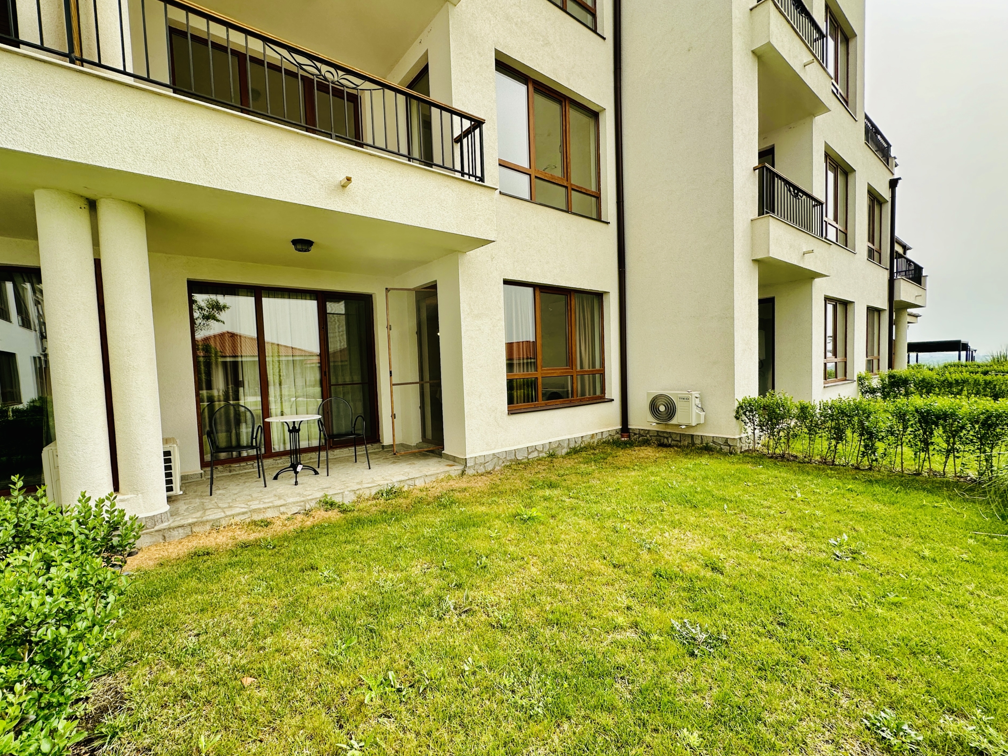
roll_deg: +2.3
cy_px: 392
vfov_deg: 81.7
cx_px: 470
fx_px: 437
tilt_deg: -2.7
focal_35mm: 15
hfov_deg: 98.0
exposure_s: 1/725
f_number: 2.2
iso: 40
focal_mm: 2.22
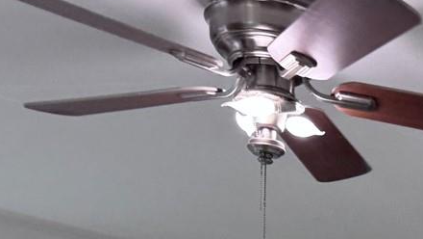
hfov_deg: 19.1
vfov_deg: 11.4
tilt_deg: +0.0
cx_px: 674
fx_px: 1066
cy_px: 486
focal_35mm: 95
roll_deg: -1.2
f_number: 1.78
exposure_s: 1/157
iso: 64
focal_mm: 6.76
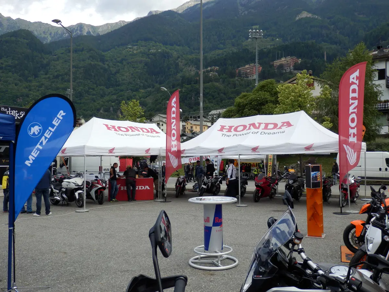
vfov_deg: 46.8
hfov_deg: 60.0
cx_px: 194
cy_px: 146
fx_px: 337
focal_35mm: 30
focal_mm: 5.5
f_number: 3.3
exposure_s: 1/400
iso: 80
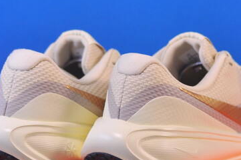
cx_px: 134
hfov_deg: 12.4
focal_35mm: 166
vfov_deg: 8.2
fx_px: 1110
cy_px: 47
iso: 250
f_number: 2.5
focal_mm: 50
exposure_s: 1/320
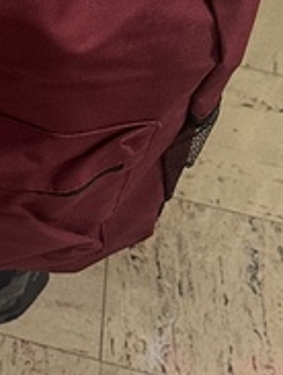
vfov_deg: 13.7
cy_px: -213
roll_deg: -2.1
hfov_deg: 10.1
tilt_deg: -33.8
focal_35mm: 134
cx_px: -324
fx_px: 1456
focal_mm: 6.86
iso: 160
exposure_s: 1/60
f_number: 1.78
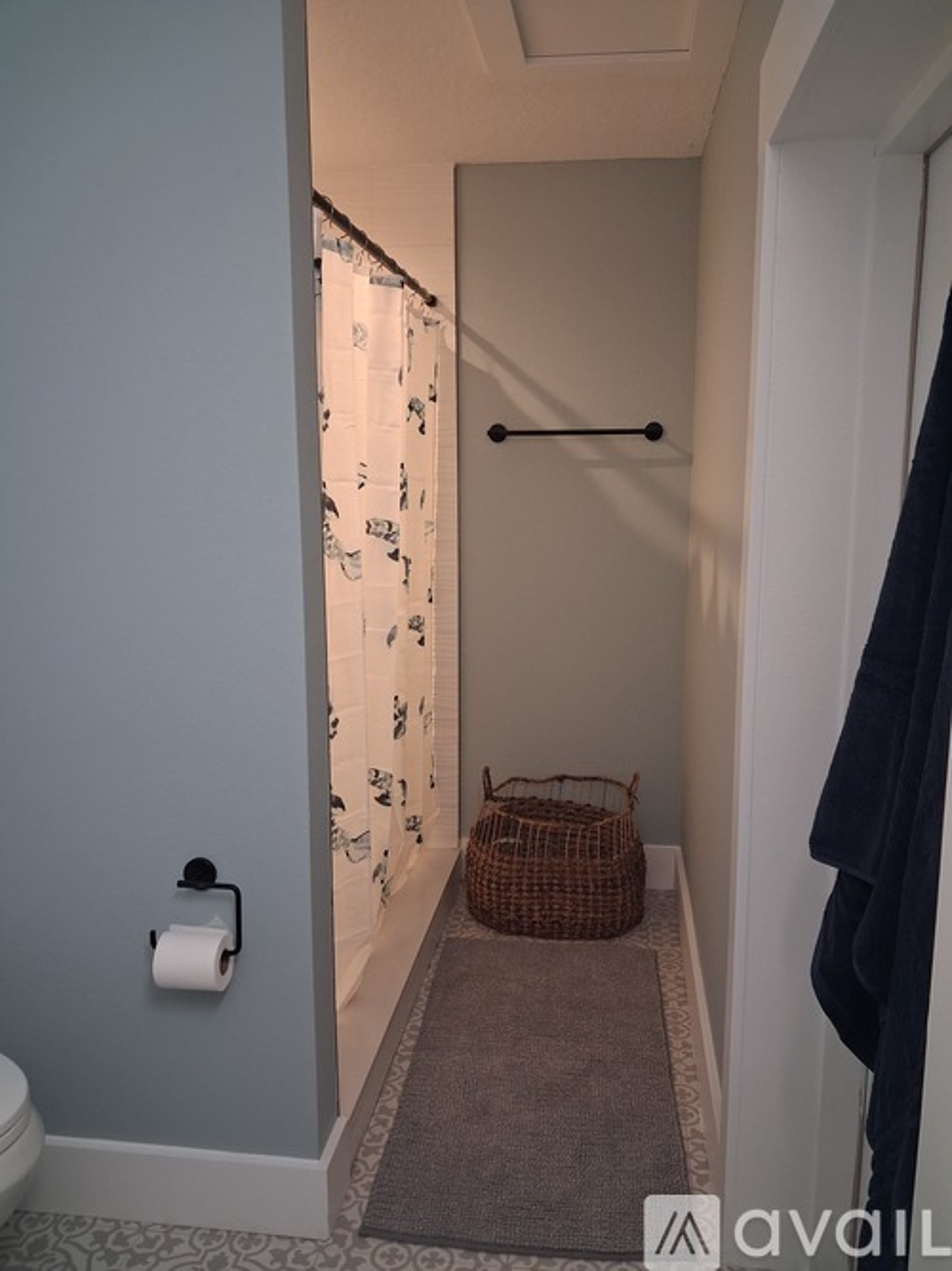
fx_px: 990
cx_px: 476
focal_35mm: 27
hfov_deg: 51.3
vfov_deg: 65.3
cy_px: 636
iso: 320
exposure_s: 1/50
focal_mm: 4
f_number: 1.8
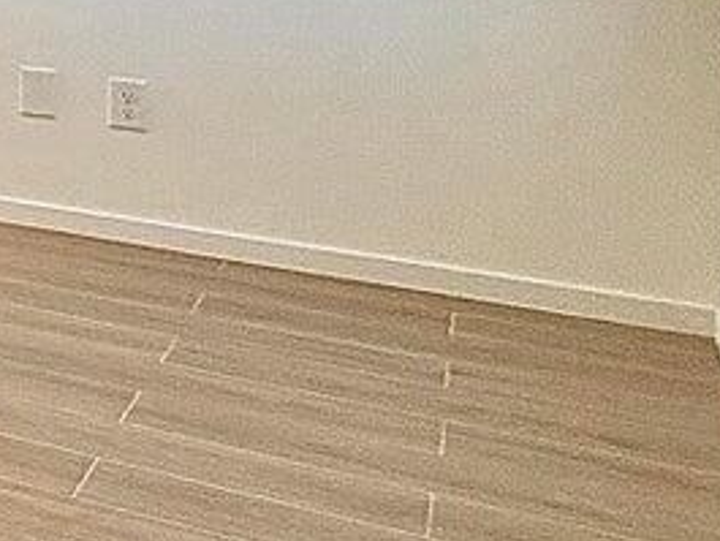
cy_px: -166
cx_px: -874
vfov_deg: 18.9
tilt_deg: +0.4
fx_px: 1498
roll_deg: -0.3
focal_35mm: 72
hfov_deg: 16.5
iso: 64
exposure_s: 1/120
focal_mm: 2.22
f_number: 2.2
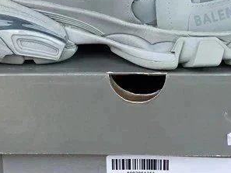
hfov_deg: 20.8
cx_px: 136
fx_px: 628
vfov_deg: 15.7
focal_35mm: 94
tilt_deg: -19.6
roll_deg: +0.4
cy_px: 40
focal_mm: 3.3
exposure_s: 1/289
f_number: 2.4
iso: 25
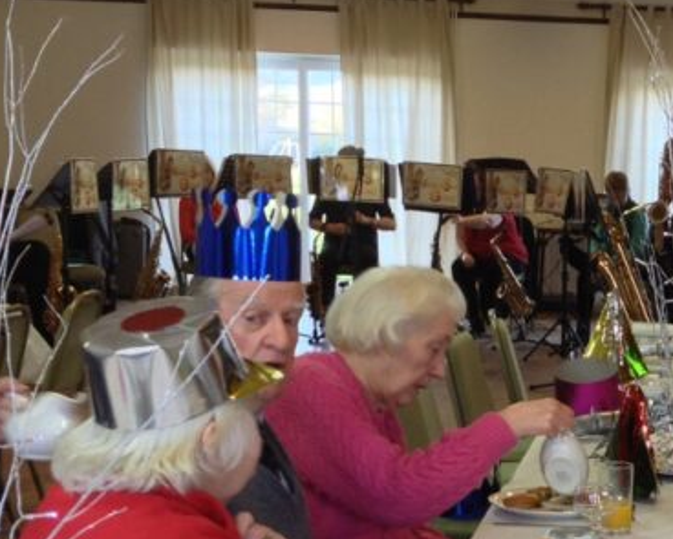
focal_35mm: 95
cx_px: 706
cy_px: 457
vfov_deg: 16.1
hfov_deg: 19.4
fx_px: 1894
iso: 50
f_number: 2.4
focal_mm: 4.28
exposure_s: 1/20
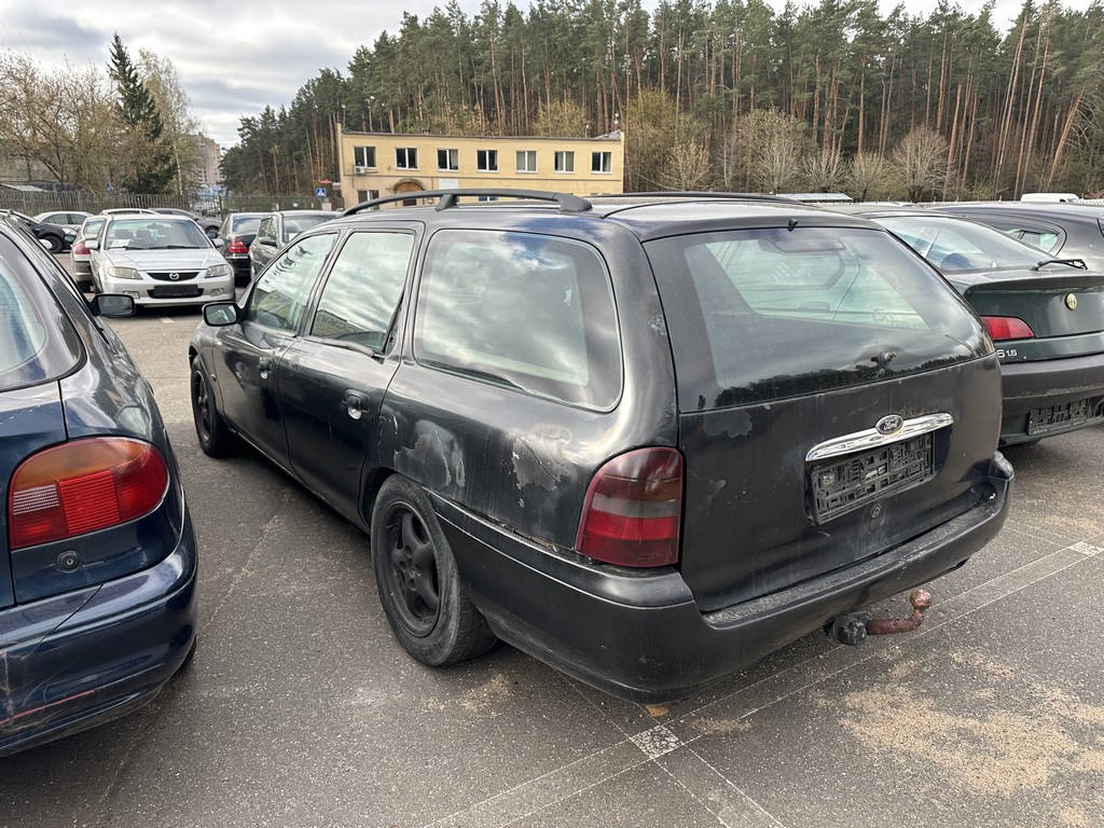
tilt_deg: -12.7
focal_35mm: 24
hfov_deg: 71.6
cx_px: 552
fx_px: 765
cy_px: 414
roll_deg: -2.1
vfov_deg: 56.8
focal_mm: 6.86
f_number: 1.78
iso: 80
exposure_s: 1/829
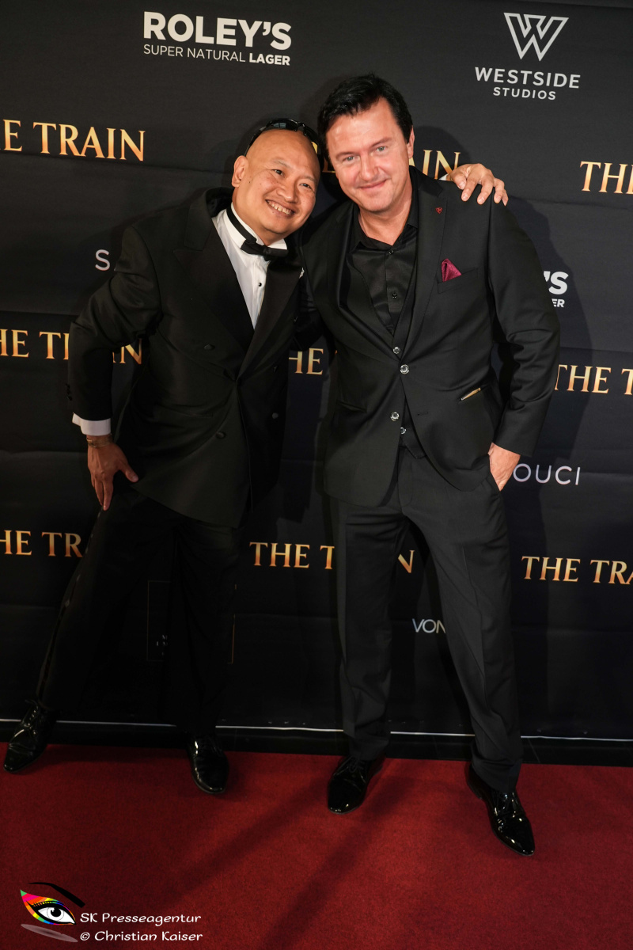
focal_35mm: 31
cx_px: 316
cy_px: 475
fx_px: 818
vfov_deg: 60.3
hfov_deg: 42.3
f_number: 5
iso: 400
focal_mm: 31
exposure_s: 1/60
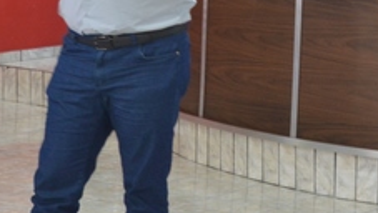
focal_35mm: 168
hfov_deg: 12.8
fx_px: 1685
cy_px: -48
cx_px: 240
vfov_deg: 7.2
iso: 1000
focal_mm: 38
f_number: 4.8
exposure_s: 1/15
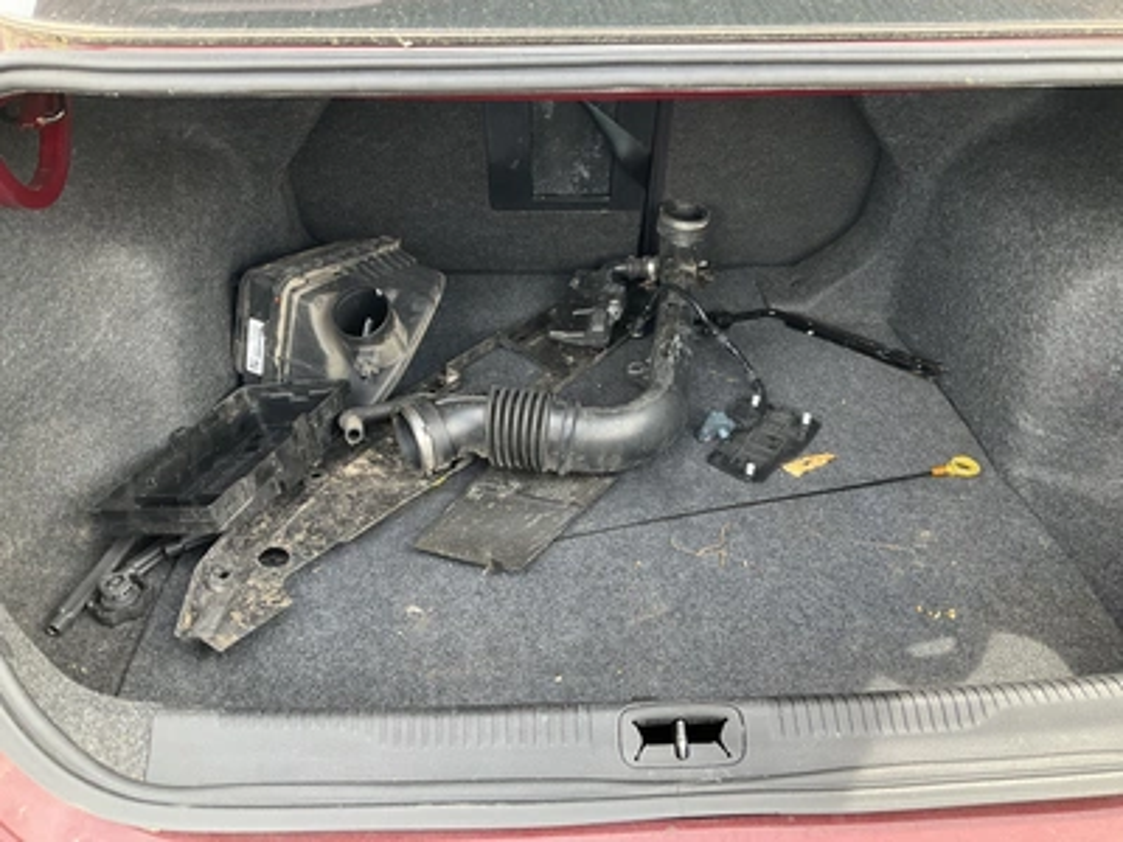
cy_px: 421
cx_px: 562
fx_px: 941
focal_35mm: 29
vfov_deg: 48.2
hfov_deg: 61.7
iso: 32
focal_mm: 3
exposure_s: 1/130
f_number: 1.8
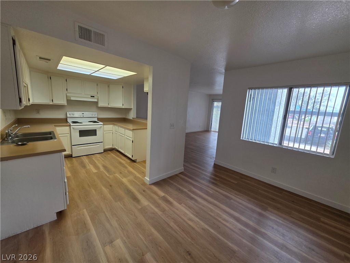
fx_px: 131
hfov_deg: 106.2
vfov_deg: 89.9
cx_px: 175
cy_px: 132
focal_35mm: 13
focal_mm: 2.2
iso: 80
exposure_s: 1/120
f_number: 1.9
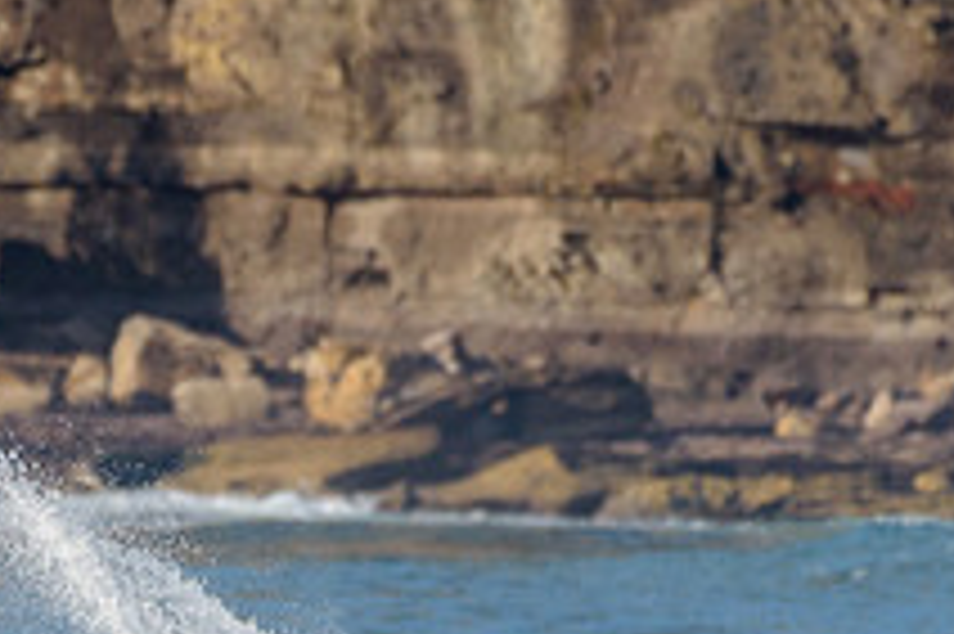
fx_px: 44458
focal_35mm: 1679
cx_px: 236
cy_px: 702
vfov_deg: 0.8
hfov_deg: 1.2
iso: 280
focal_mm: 500
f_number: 5.6
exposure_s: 1/2000
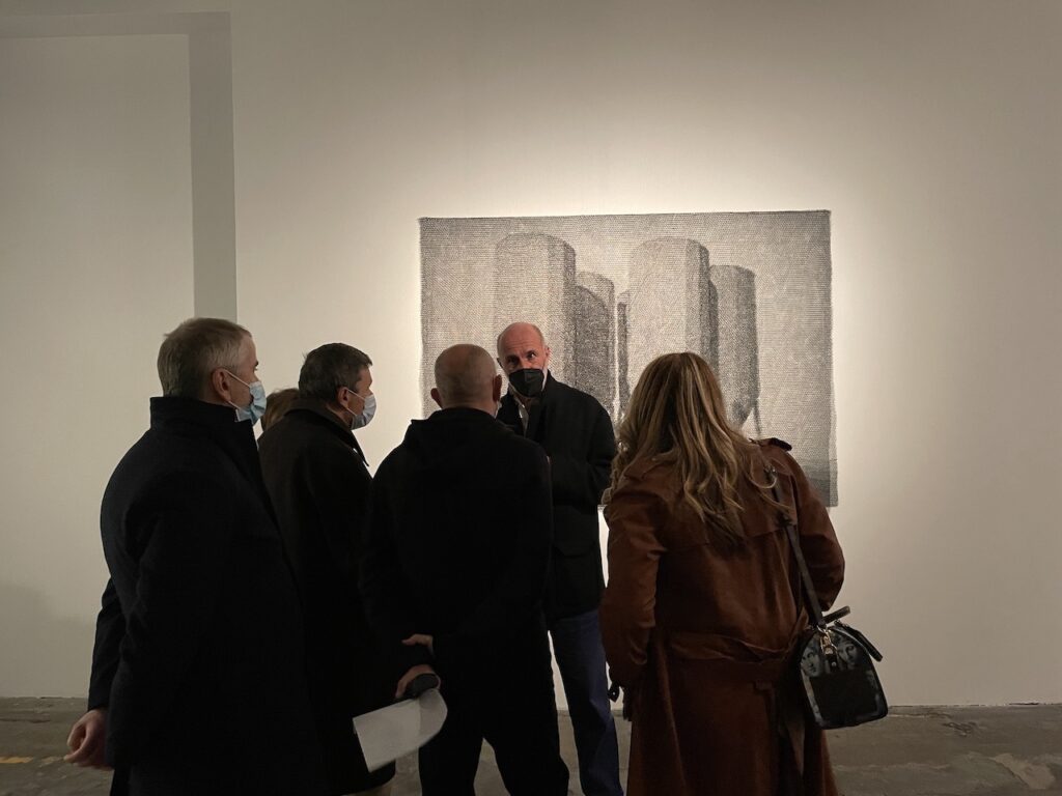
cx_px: 531
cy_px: 398
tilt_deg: -1.3
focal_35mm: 26
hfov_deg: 67.3
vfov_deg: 53.1
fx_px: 798
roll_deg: +0.7
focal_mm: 4.2
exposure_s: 1/50
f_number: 1.6
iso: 500
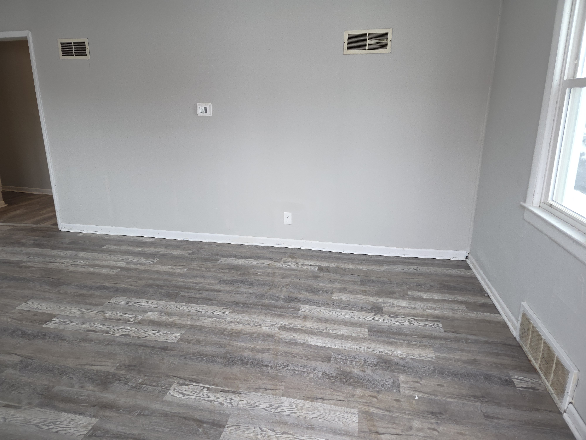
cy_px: 220
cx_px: 293
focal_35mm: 23
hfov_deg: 73.9
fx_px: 389
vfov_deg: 58.9
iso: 160
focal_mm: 6.3
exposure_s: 1/180
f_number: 1.7
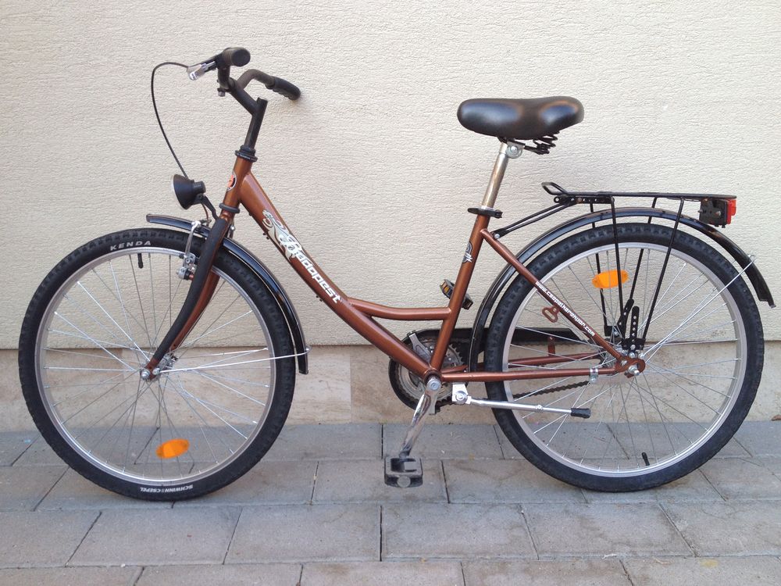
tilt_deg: -14.0
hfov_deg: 52.6
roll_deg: +0.2
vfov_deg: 40.7
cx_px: 390
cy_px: 293
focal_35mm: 35
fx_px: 790
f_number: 2.4
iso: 64
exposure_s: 1/120
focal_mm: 4.28
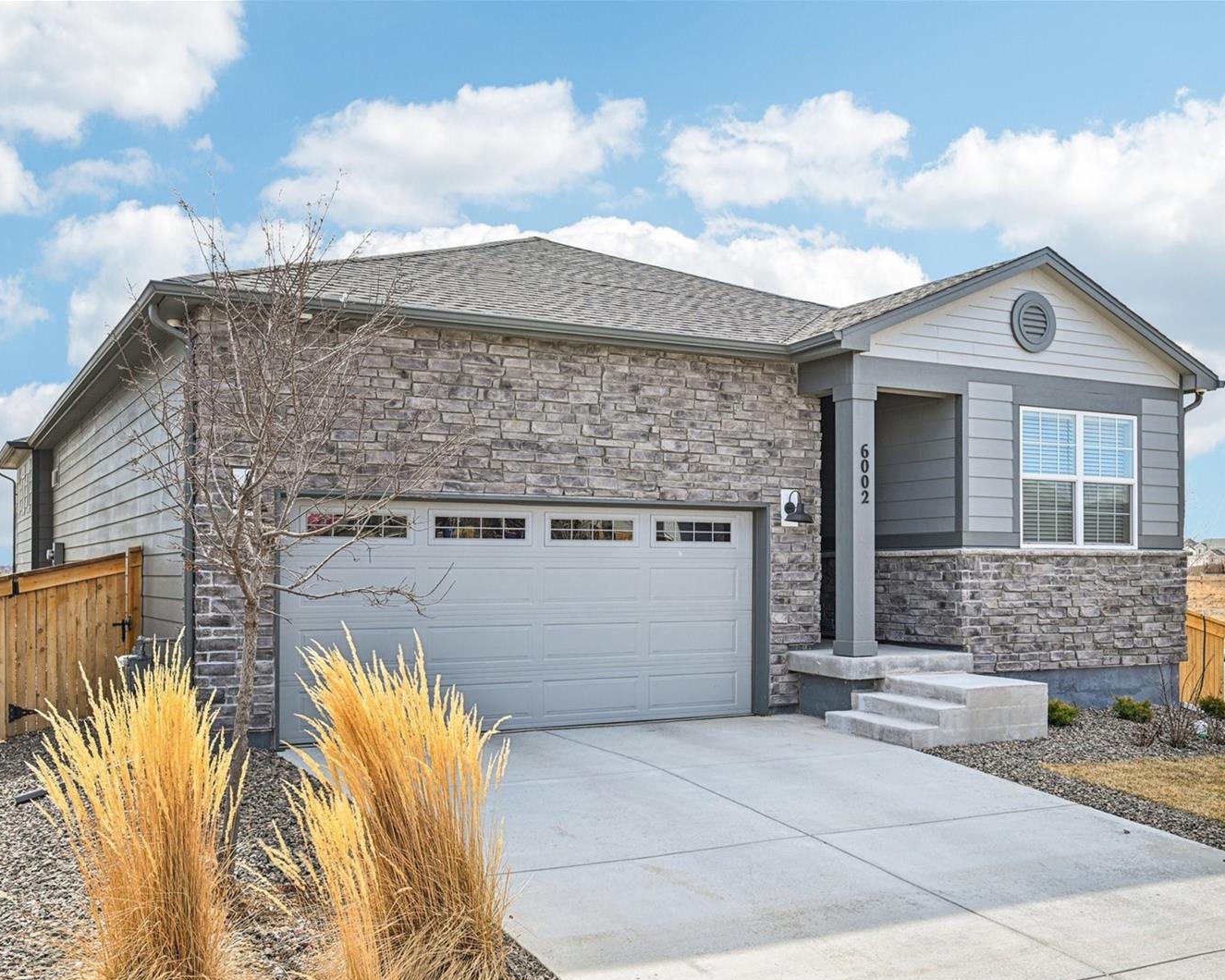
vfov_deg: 43.4
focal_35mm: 34
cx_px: 642
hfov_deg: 52.8
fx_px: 1233
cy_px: 492
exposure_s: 1/30
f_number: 11
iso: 72
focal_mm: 30
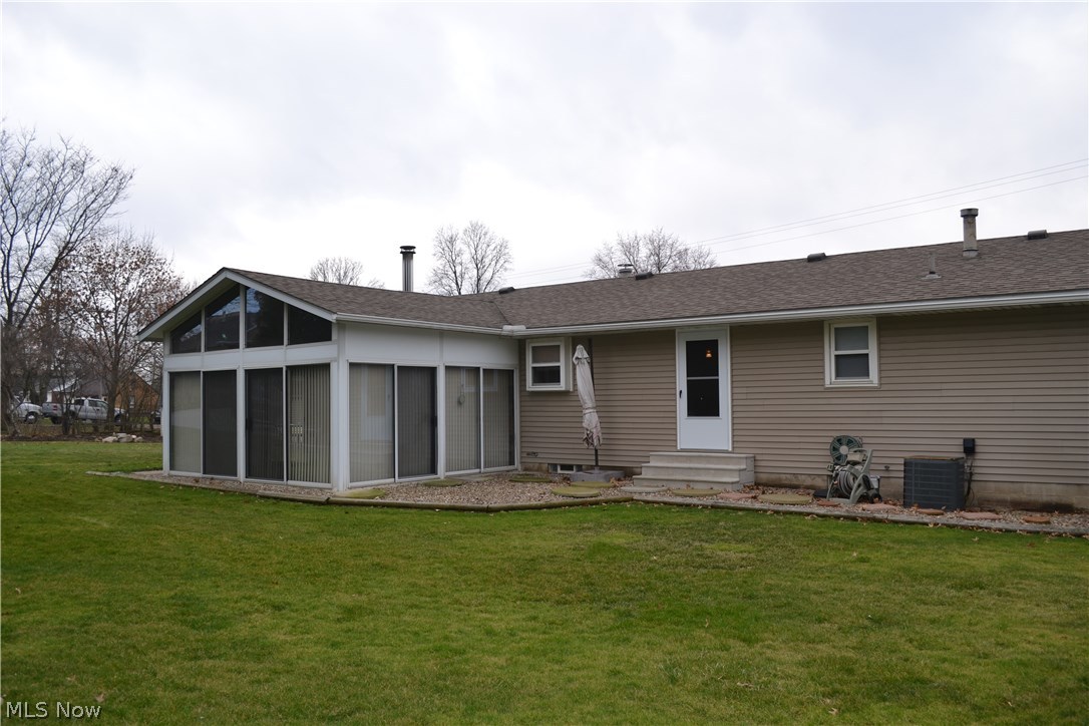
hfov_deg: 67.4
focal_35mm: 27
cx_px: 544
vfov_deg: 47.9
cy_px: 363
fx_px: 817
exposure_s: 1/200
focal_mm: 18
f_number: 4.5
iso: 100
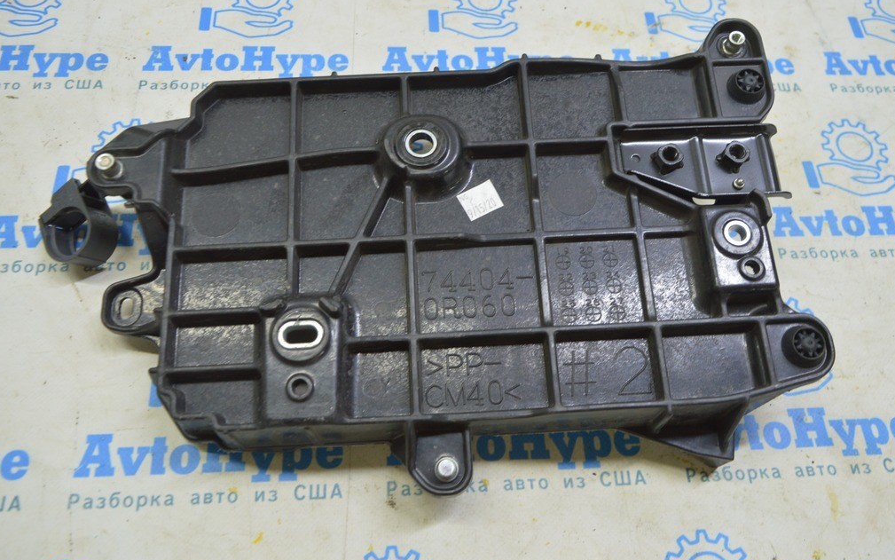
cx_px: 447
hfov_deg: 61.2
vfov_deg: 40.6
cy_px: 272
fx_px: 756
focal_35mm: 31
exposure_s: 1/20
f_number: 5.6
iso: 400
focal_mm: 20
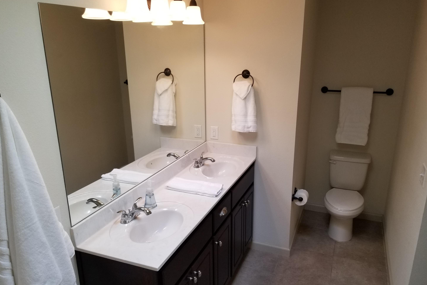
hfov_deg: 65.5
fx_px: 332
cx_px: 208
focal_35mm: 28
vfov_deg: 46.4
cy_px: 155
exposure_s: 1/120
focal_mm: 4.3
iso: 100
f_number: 1.7
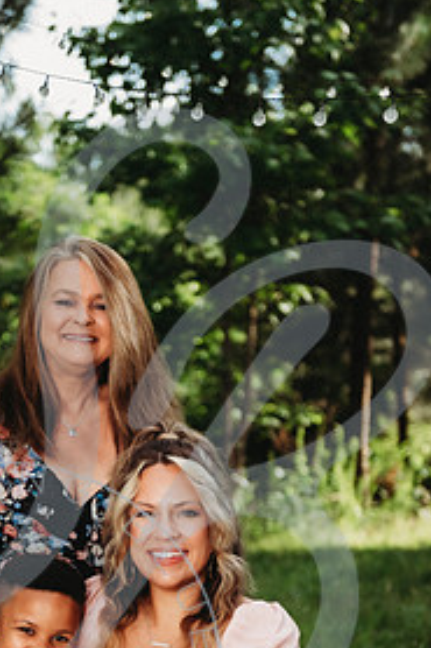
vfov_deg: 21.5
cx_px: 112
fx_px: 1690
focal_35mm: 94
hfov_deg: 14.5
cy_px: 501
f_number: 2.8
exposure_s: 1/200
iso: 50
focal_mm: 58
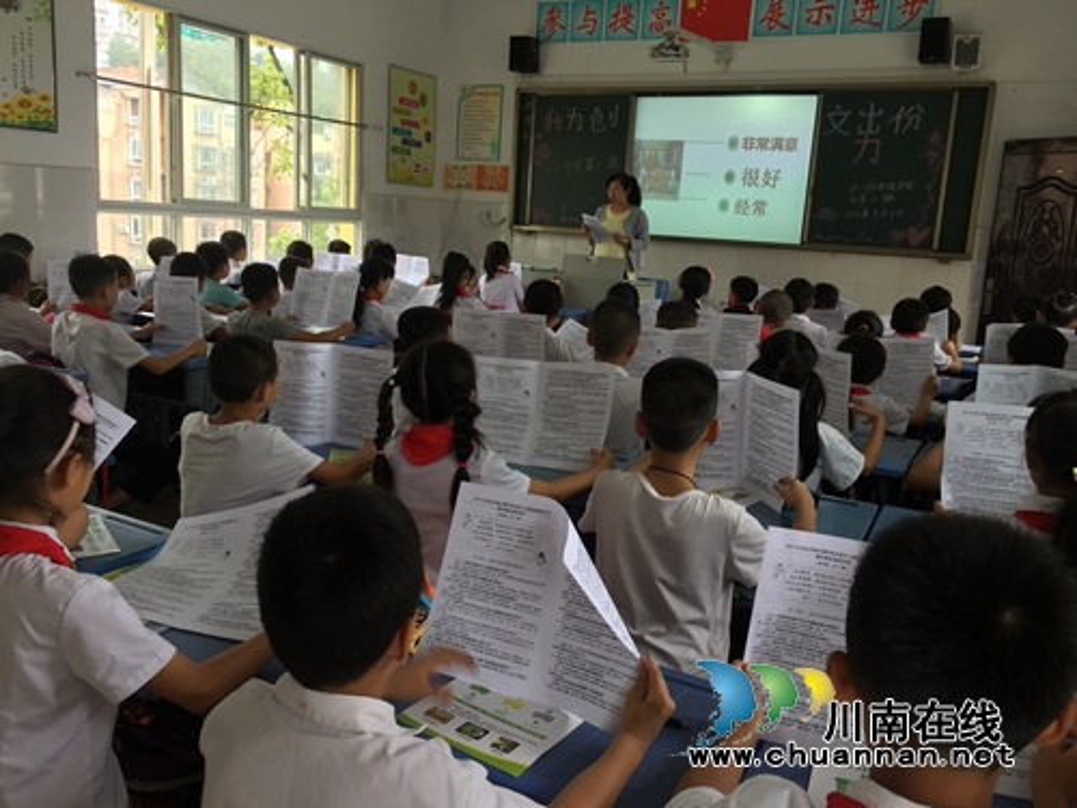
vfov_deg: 48.2
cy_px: 404
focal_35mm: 29
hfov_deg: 61.7
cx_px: 538
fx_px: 902
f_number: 2.2
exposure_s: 1/50
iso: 32
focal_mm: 4.15
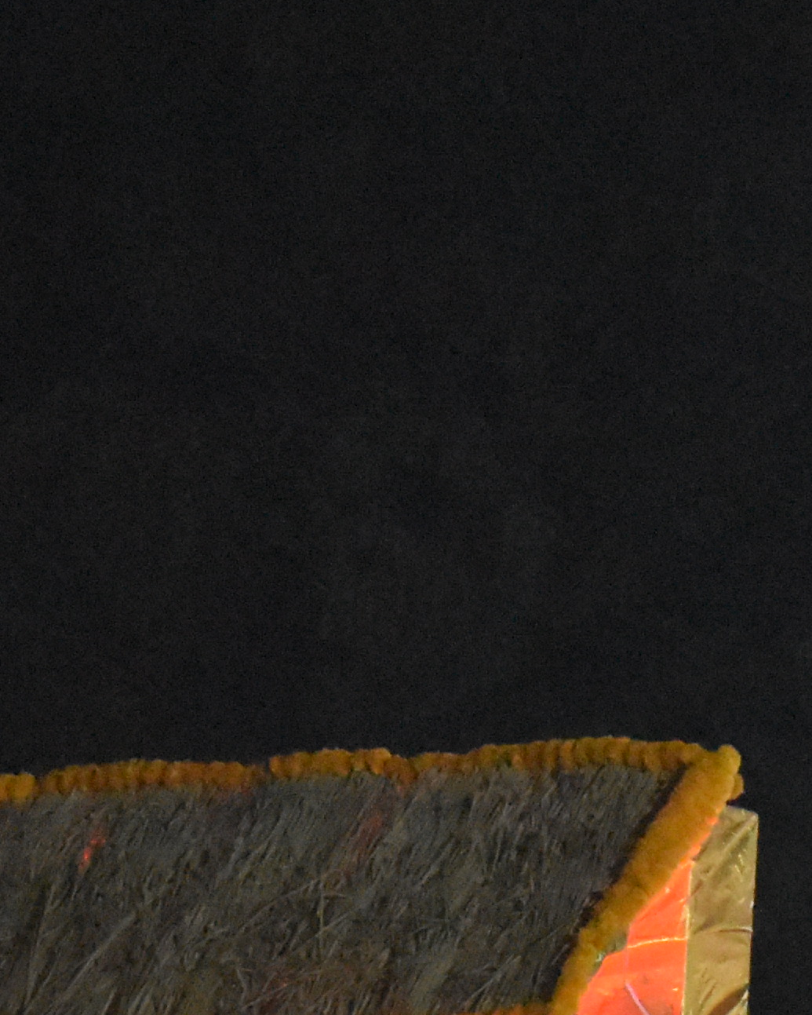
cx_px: 220
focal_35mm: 359
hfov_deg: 4.3
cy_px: 1529
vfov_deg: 5.3
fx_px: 10786
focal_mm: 55
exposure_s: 1/125
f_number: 5.6
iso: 7200
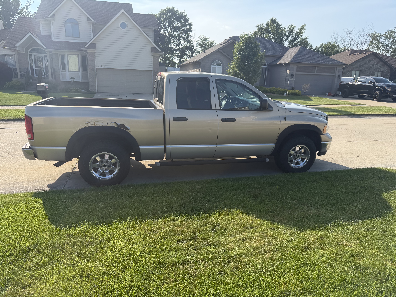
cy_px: 148
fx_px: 275
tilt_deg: -13.6
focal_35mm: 24
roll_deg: -1.5
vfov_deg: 56.8
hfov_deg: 71.6
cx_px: 198
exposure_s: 1/2907
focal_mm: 6.76
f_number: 1.78
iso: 100
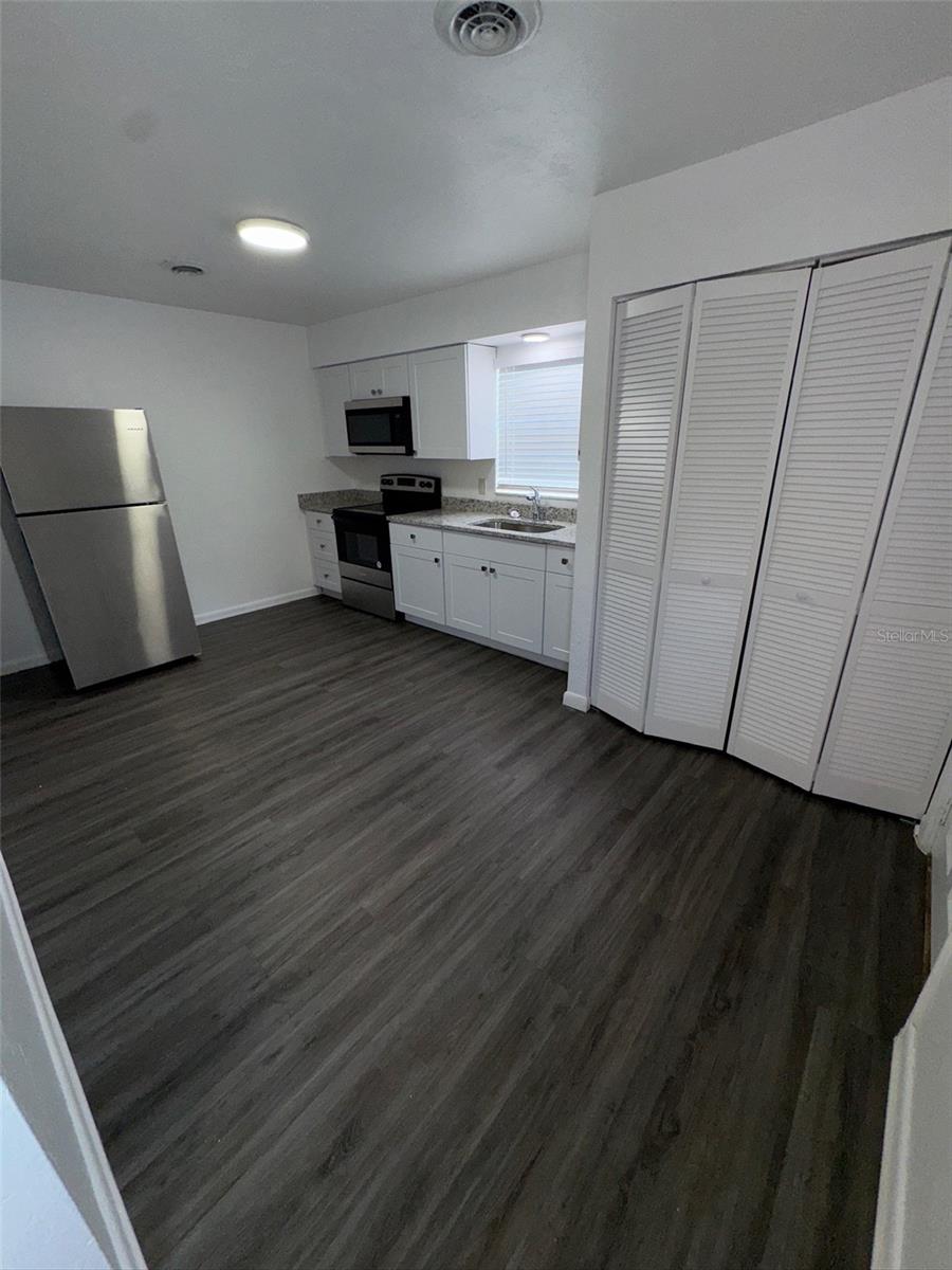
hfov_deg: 85.7
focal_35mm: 14
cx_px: 476
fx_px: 513
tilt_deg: -21.9
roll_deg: +1.2
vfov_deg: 102.1
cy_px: 635
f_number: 2.2
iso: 32
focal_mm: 2.22
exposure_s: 1/145
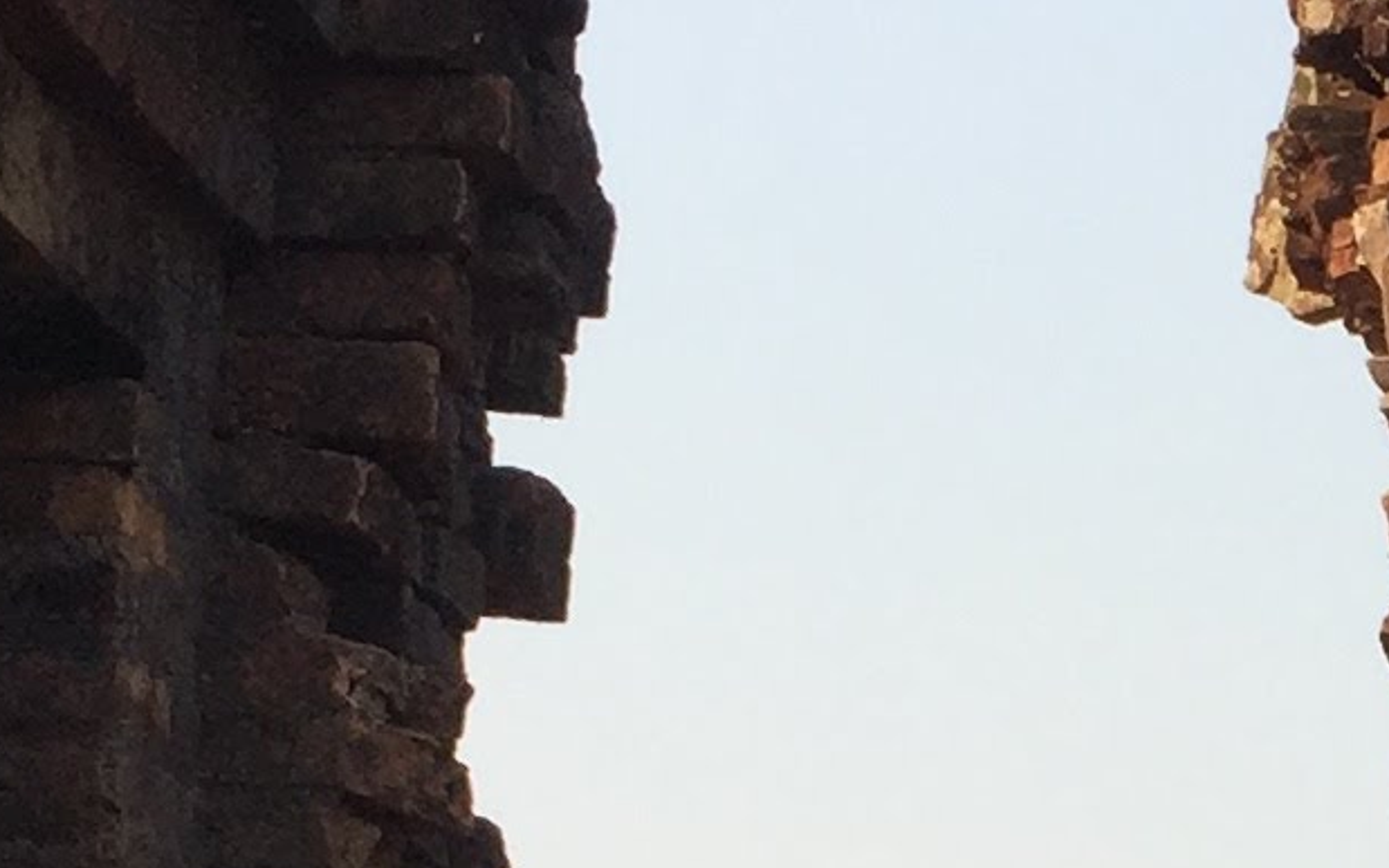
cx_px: 1907
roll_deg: -2.1
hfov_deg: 12.4
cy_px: 1559
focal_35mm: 162
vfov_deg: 7.8
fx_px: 6133
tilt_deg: +5.2
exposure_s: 1/760
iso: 32
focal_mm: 4.15
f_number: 2.2
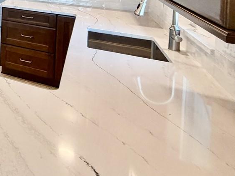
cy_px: -38
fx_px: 272
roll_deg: -1.0
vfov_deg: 30.3
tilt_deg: -1.8
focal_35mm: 40
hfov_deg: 31.3
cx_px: -95
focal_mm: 2.22
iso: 250
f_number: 2.2
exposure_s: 1/120
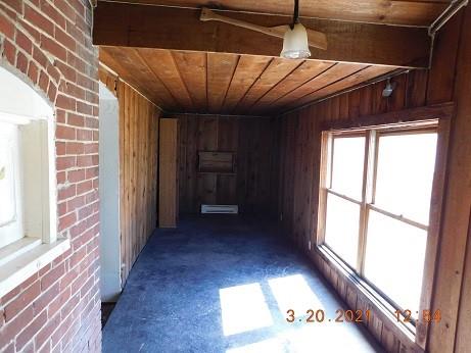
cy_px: 176
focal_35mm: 23
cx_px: 236
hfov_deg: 73.9
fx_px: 313
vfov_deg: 58.9
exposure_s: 1/30
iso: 125
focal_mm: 4
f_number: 3
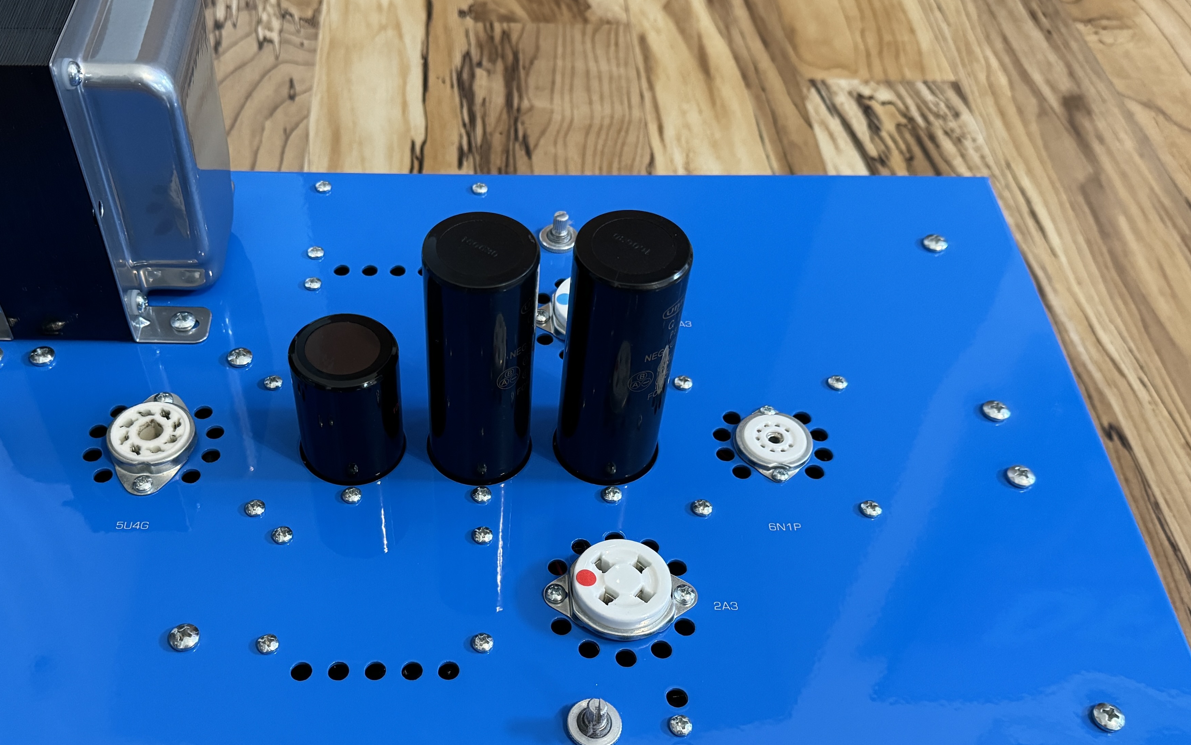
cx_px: 483
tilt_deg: -52.6
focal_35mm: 35
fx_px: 1136
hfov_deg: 55.0
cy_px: 481
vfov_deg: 36.0
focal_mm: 6.76
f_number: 1.78
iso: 500
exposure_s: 1/60
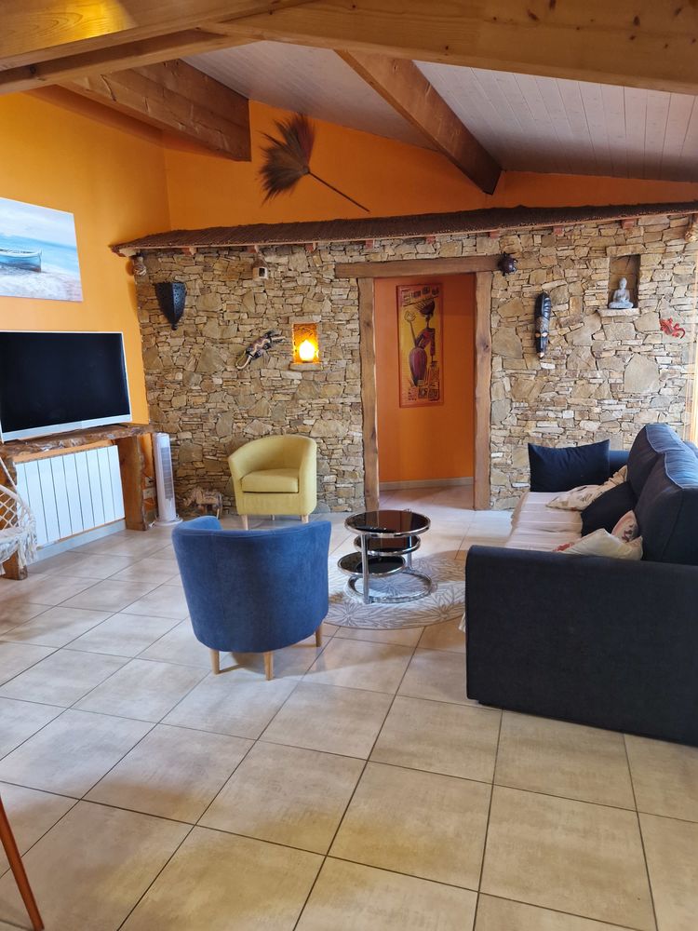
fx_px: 618
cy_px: 466
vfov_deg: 73.9
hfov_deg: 58.9
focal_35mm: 23
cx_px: 349
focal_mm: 5.4
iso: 500
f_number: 1.8
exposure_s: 1/100
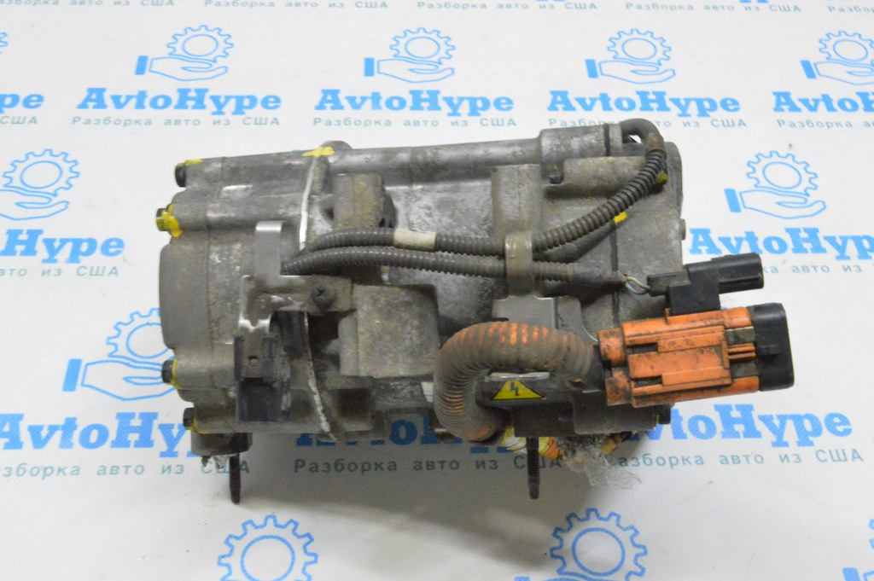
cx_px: 437
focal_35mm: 42
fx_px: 1019
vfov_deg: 31.8
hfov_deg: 46.4
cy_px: 290
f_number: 20
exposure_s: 1/15
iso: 6400
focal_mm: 28
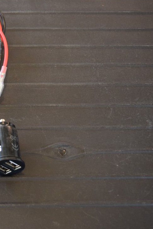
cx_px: -35
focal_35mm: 63
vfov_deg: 31.9
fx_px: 401
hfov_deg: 20.1
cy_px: 117
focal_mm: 24
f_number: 4
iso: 1000
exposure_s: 1/60
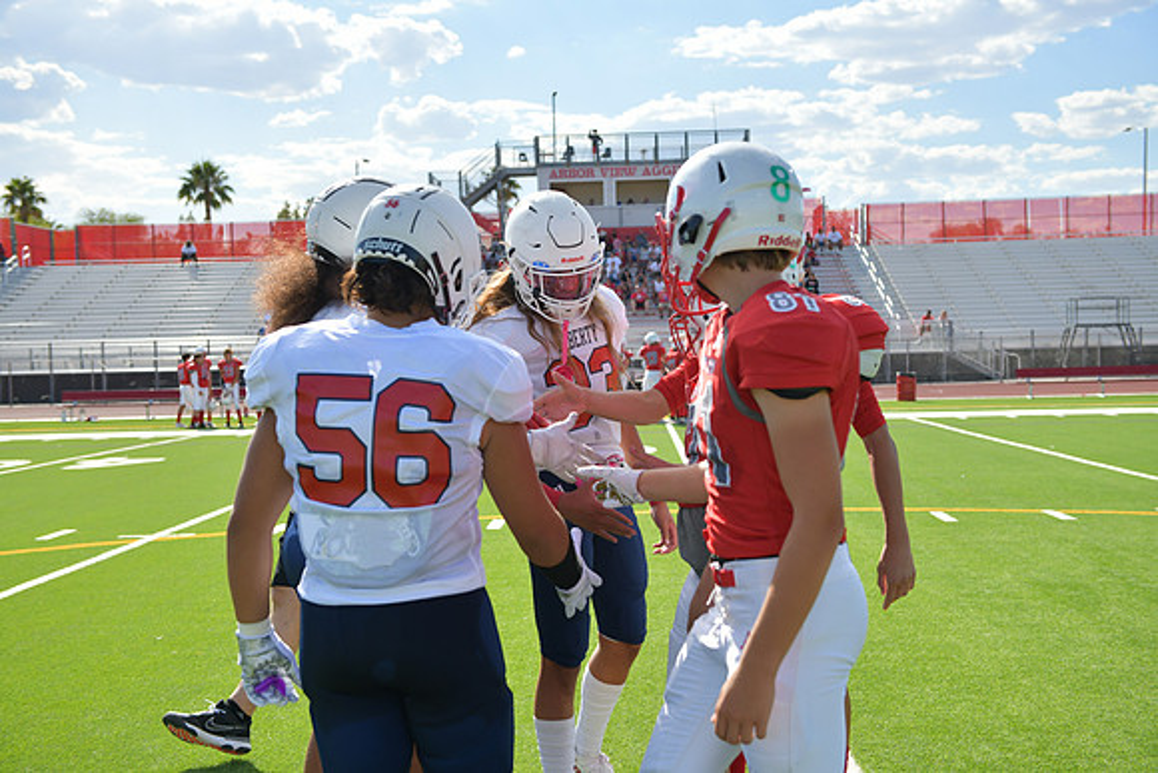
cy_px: 386
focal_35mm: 45
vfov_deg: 29.9
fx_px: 1448
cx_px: 579
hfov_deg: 43.6
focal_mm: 45
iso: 320
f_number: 3.5
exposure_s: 1/2000
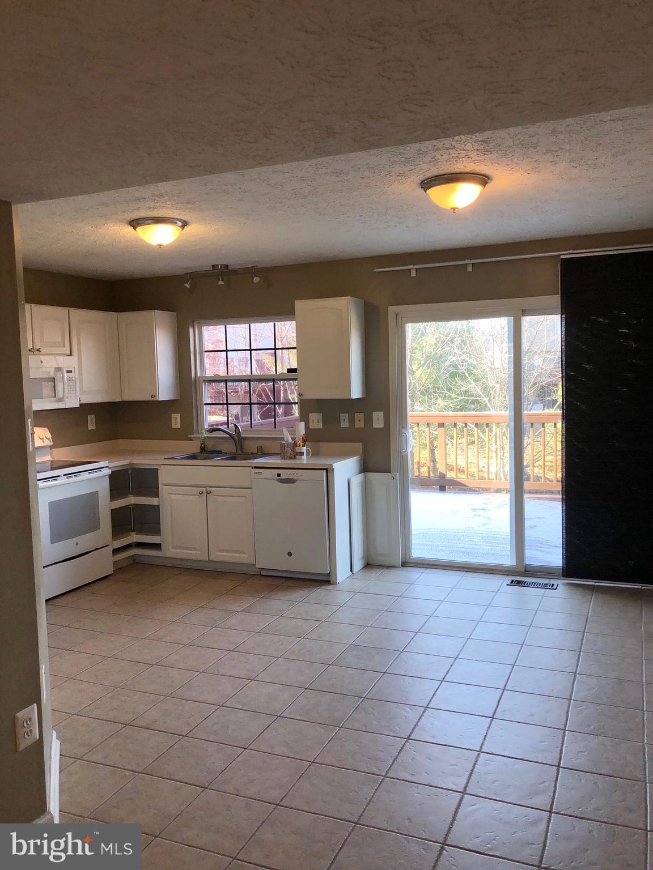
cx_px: 326
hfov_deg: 49.7
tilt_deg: -4.1
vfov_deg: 63.4
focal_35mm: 28
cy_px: 435
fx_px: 704
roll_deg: +1.8
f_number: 1.8
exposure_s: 1/120
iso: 32
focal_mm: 3.99
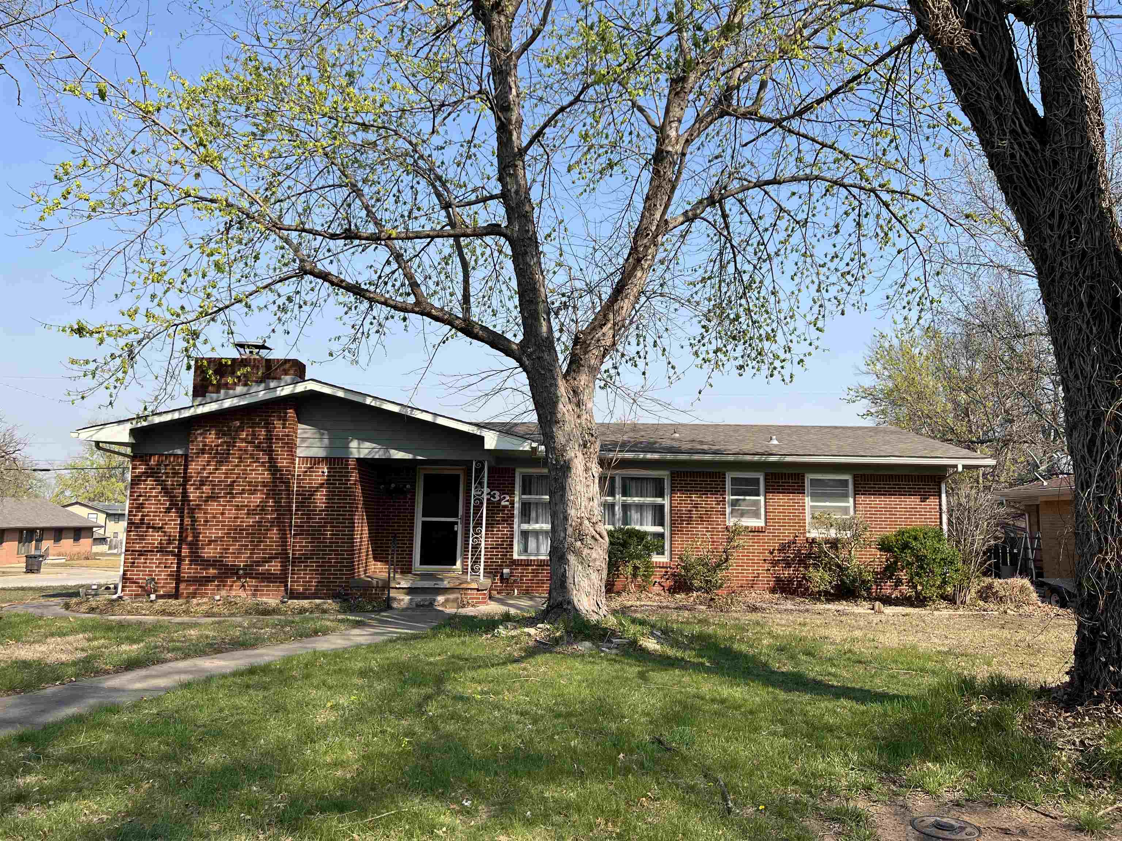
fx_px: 843
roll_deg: -0.3
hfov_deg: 67.3
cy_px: 420
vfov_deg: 53.1
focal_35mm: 26
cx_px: 561
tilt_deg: +6.2
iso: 50
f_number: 1.5
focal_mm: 5.7
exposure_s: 1/2915
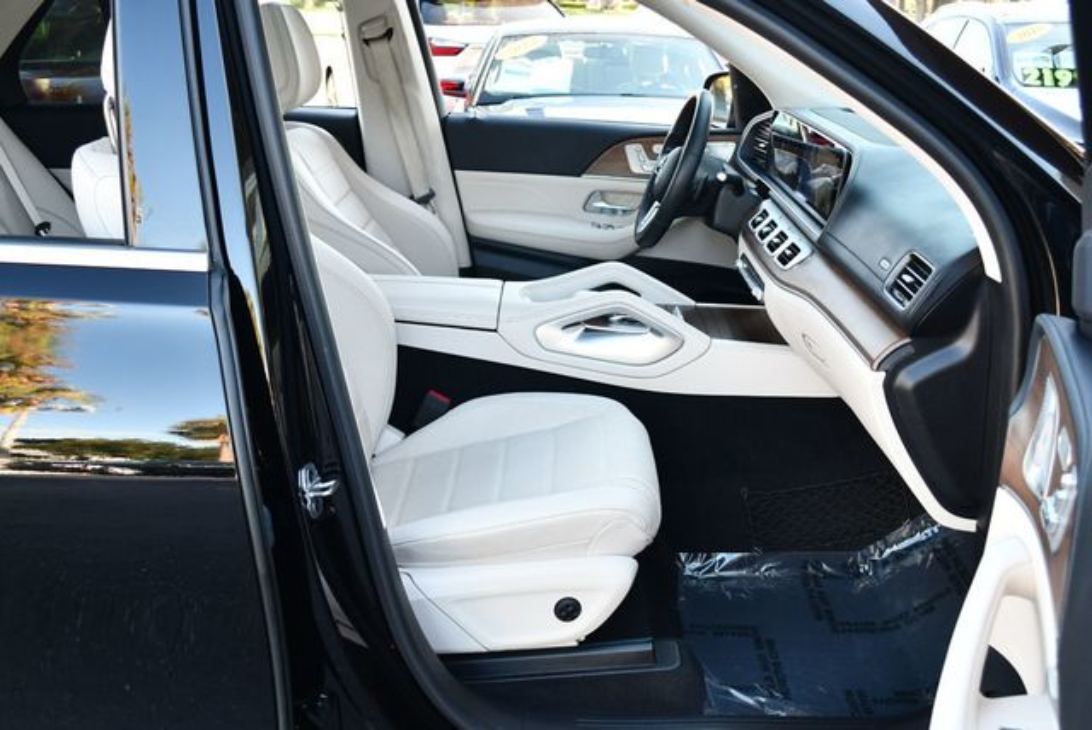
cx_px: 546
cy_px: 365
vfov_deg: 36.9
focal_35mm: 36
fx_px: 1093
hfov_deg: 53.1
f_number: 3.5
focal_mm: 18
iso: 640
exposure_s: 1/250
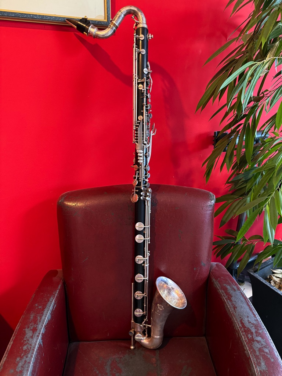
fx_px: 261
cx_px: 141
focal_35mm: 24
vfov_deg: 71.6
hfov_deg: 56.8
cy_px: 188
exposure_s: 1/33
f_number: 1.78
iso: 640
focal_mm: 6.76
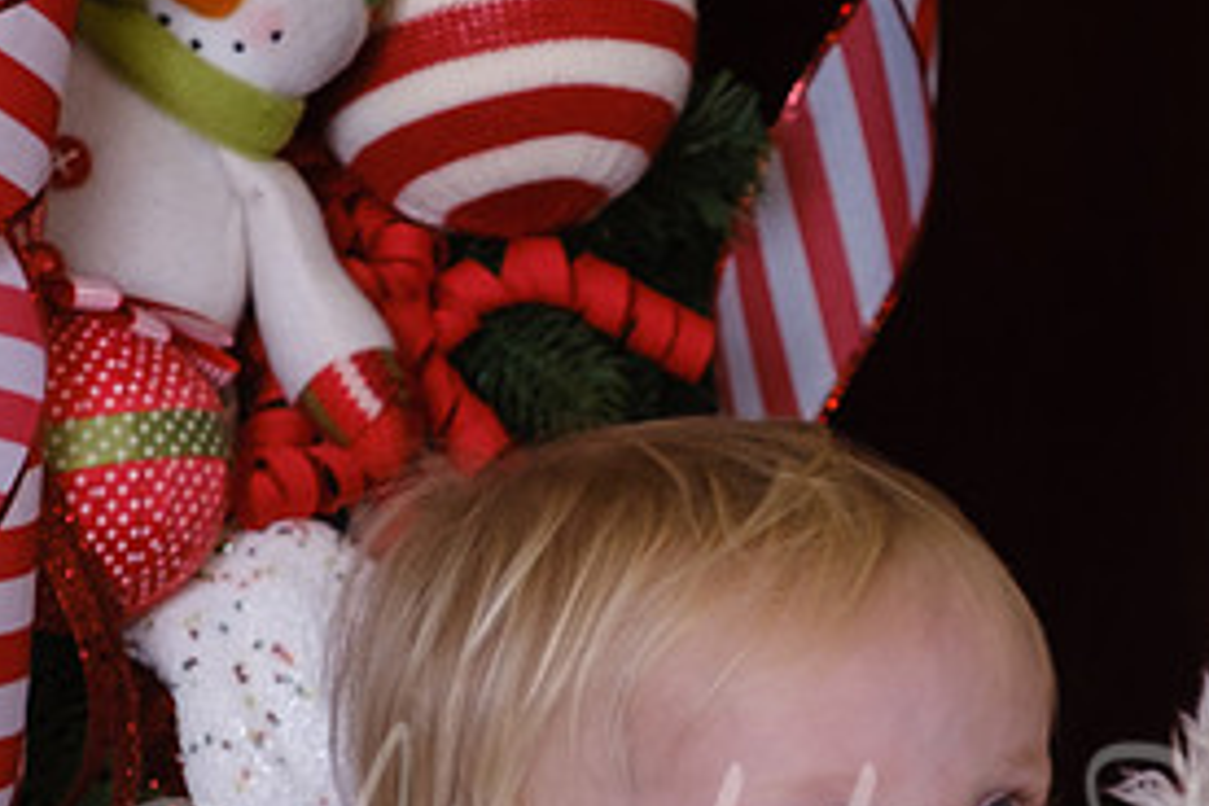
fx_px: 7321
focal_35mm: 218
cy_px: 891
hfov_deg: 9.4
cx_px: 819
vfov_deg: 6.3
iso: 400
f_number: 6.4
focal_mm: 28.3
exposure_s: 1/125
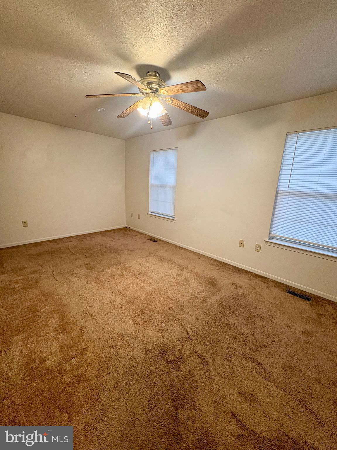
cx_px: 168
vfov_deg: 102.1
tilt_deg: -12.4
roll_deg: -2.6
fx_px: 182
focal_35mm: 14
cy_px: 225
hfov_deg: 85.7
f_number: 2.2
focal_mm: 2.22
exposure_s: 1/60
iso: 250
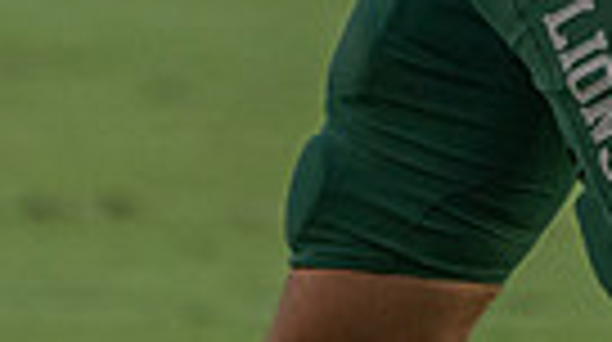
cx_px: 613
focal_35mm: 1866
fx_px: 30234
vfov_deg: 0.6
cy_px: -609
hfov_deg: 1.2
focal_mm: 300
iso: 2000
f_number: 5.6
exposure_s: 1/1250
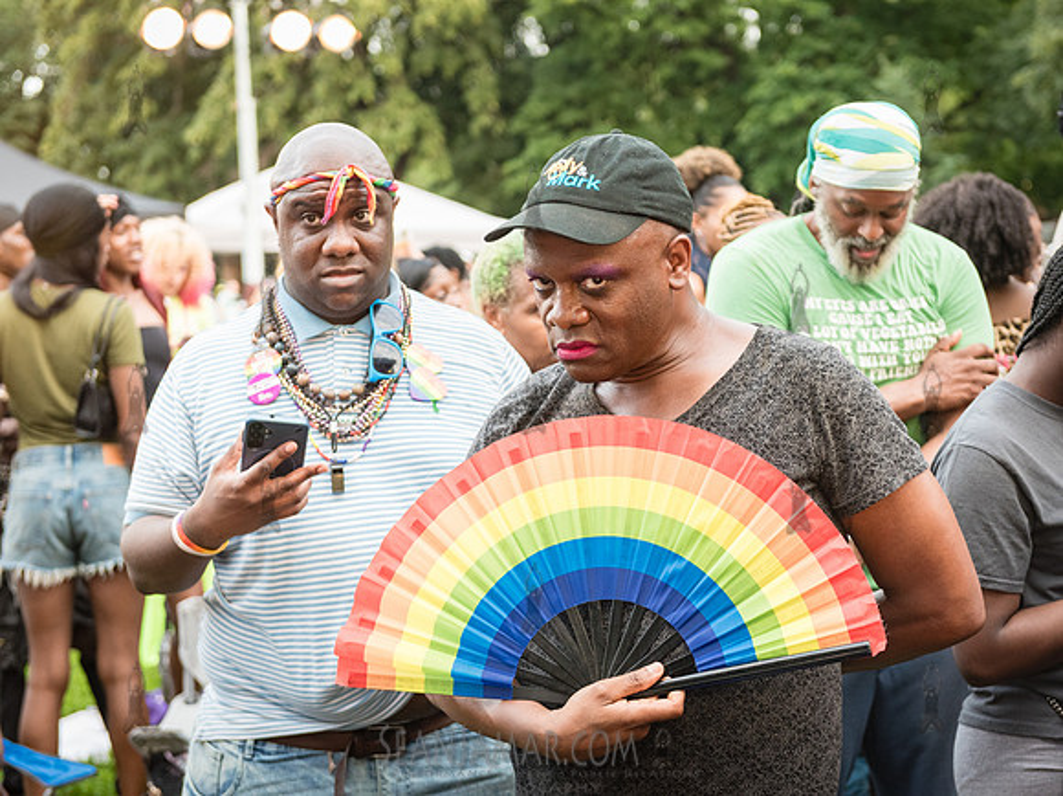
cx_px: 624
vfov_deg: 22.2
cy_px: 397
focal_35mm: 66
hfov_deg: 29.3
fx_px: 2029
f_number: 3.2
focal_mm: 58
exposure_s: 1/500
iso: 2000
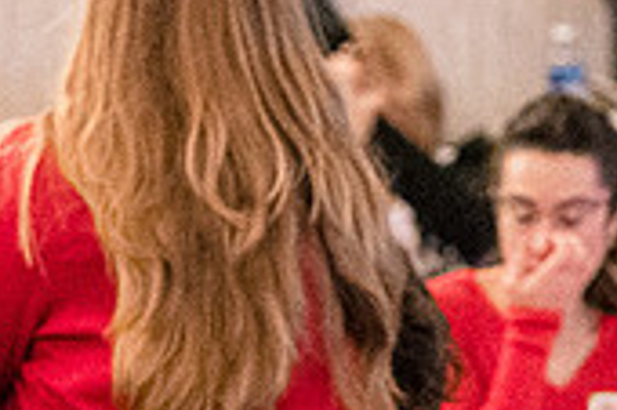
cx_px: -109
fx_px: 9725
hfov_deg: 3.6
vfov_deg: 2.4
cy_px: 644
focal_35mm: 568
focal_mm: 111
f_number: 4
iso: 6400
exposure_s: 1/100
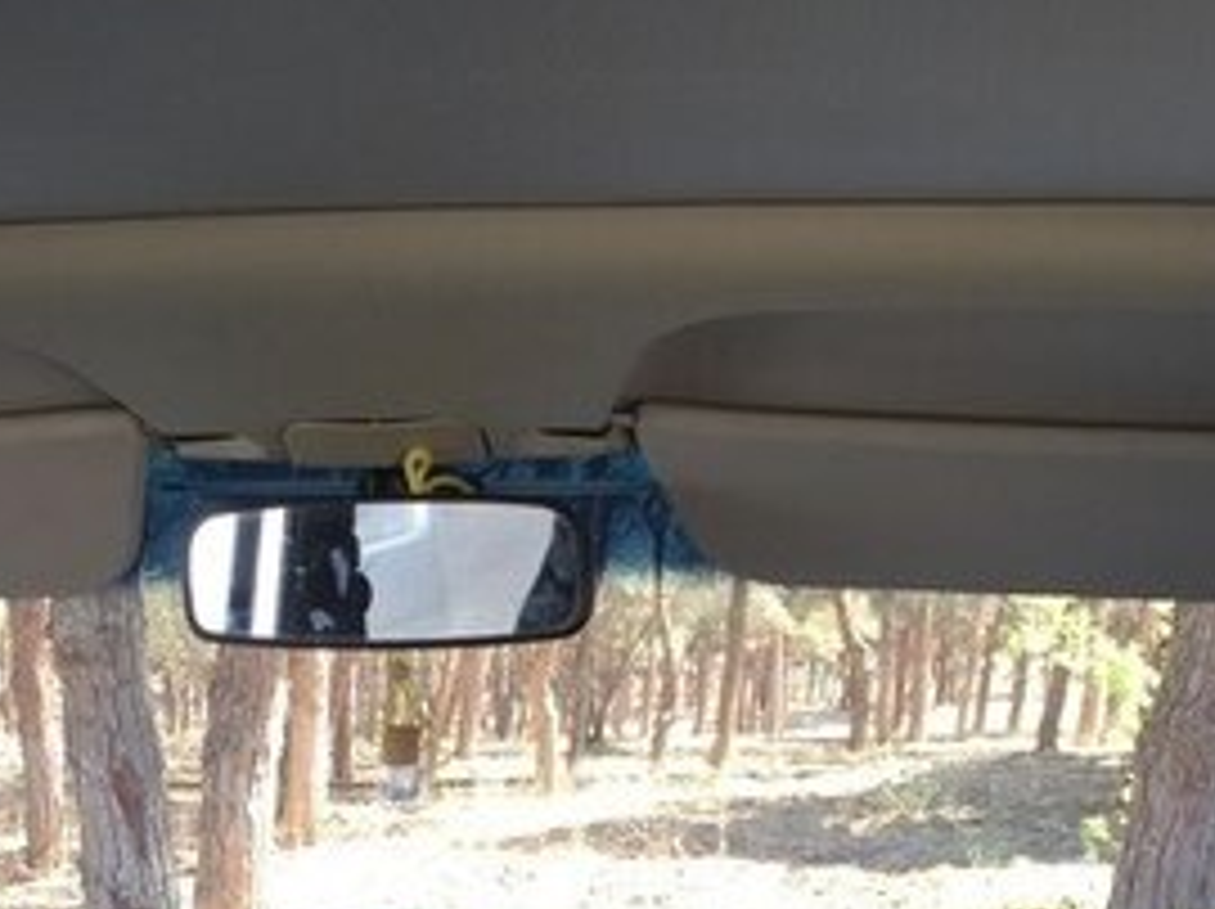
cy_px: 1073
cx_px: 477
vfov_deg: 19.5
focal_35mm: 71
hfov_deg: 27.4
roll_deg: +0.7
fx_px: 2490
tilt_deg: -11.6
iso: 32
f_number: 2.2
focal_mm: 4.15
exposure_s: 1/100
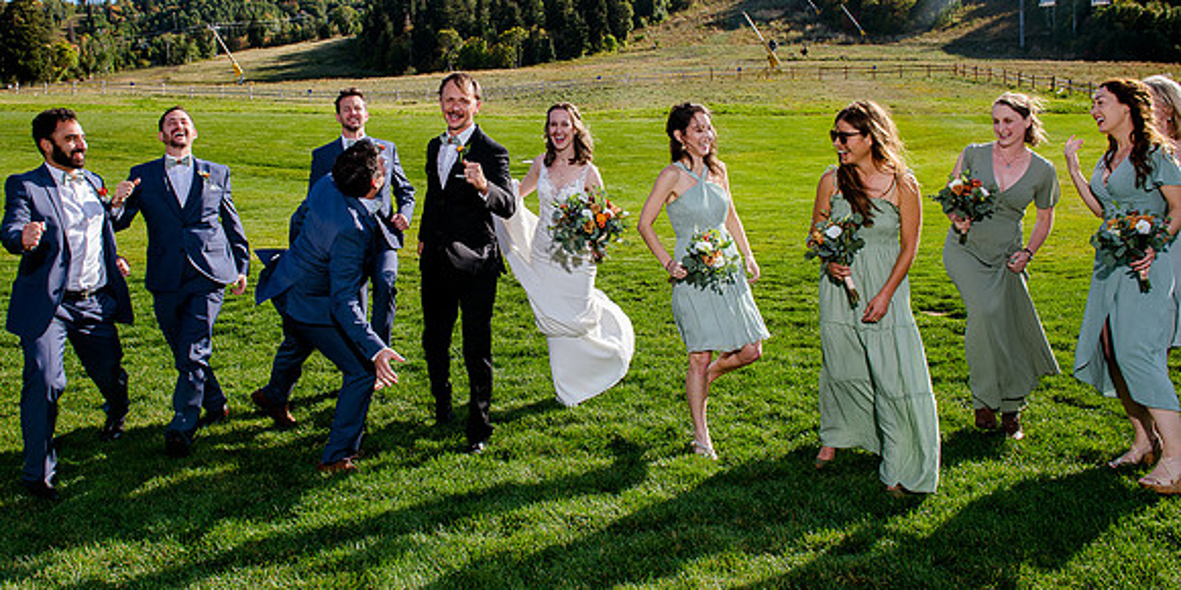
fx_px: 928
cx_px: 494
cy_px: 204
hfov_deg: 64.5
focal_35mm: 30
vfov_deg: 35.0
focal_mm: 24
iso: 200
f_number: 8
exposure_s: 1/250
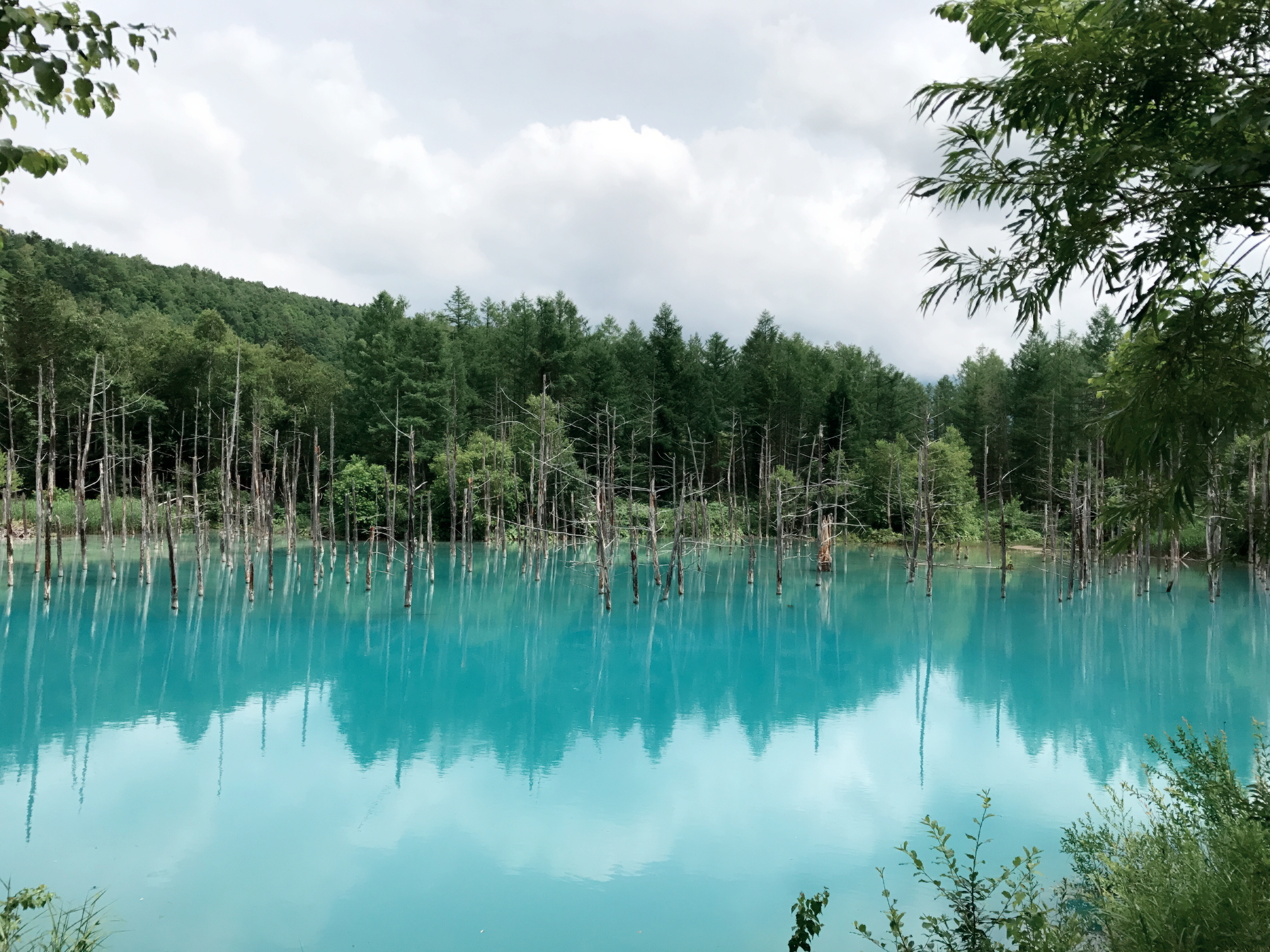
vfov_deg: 49.7
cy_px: 476
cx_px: 635
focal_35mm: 28
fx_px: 1027
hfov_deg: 63.4
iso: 20
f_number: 1.8
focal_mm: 3.99
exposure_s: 1/3546
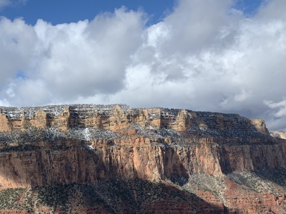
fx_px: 380
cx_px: 61
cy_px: 169
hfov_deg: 39.8
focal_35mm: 46
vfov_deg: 30.8
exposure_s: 1/2545
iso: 25
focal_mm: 4.25
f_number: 1.8
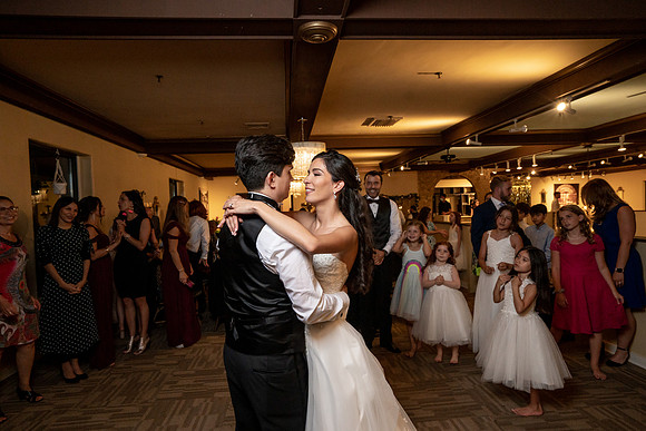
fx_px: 377
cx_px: 323
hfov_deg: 81.2
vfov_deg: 59.5
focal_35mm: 21
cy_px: 216
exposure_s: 1/200
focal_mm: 21
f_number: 5.6
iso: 2000
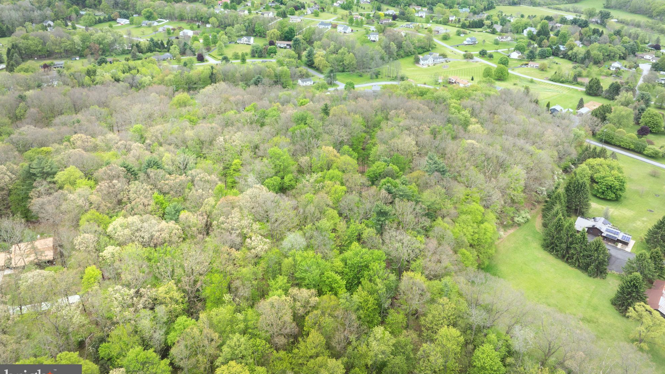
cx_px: 342
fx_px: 476
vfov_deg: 42.5
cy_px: 135
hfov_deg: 69.8
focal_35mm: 27
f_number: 7.1
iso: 100
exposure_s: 1/100
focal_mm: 12.29
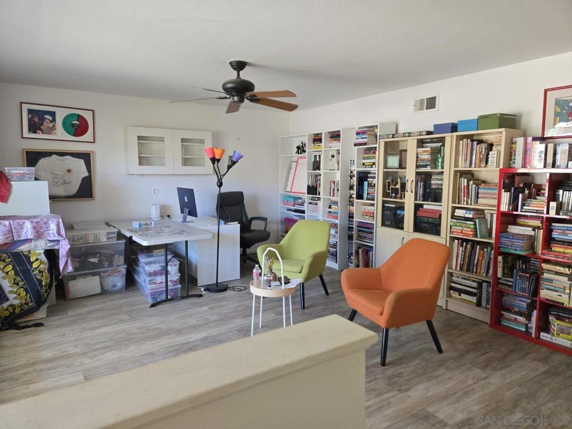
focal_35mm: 23
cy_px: 214
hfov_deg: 73.9
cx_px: 286
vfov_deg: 58.9
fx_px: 380
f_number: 1.8
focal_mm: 5.4
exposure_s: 1/120
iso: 400
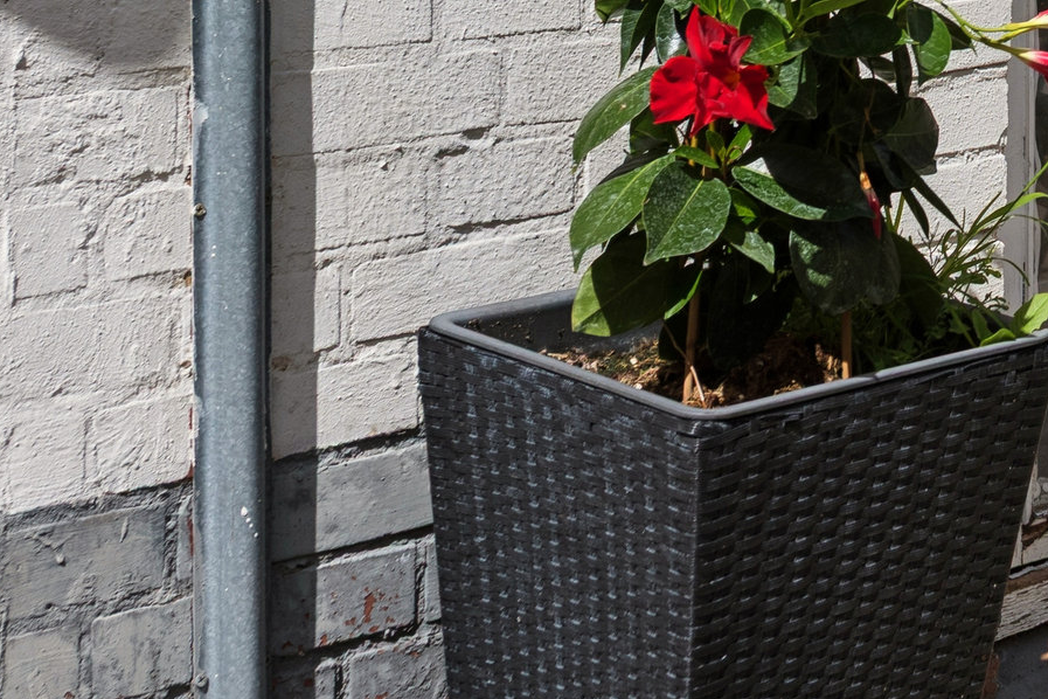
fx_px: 3406
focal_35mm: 117
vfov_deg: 11.2
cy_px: -374
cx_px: 1663
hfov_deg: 15.8
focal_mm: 35
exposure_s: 1/1500
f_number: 8
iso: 200
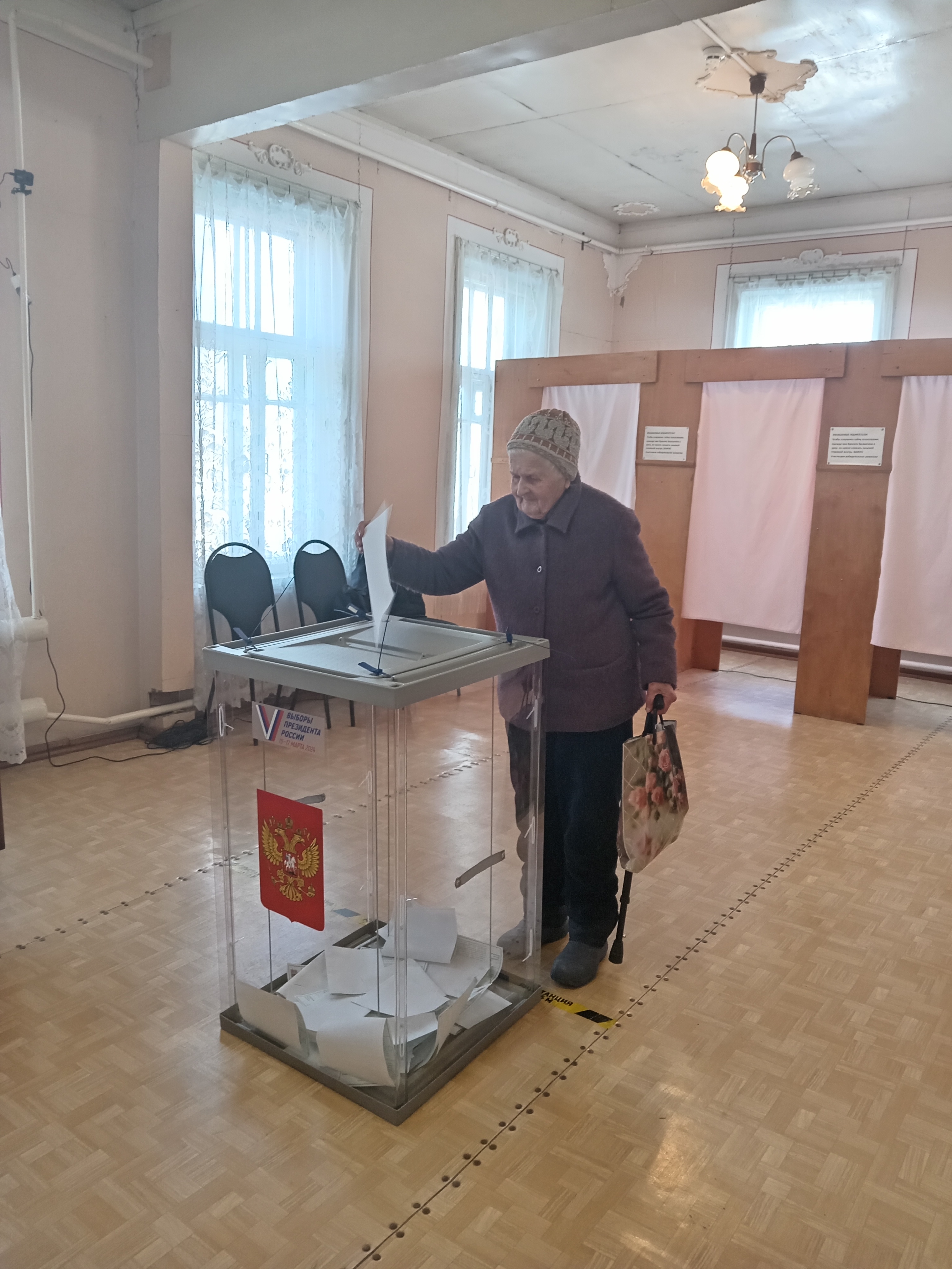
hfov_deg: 54.9
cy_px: 634
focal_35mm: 25
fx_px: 917
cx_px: 476
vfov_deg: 69.4
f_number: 1.8
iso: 494
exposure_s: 1/25
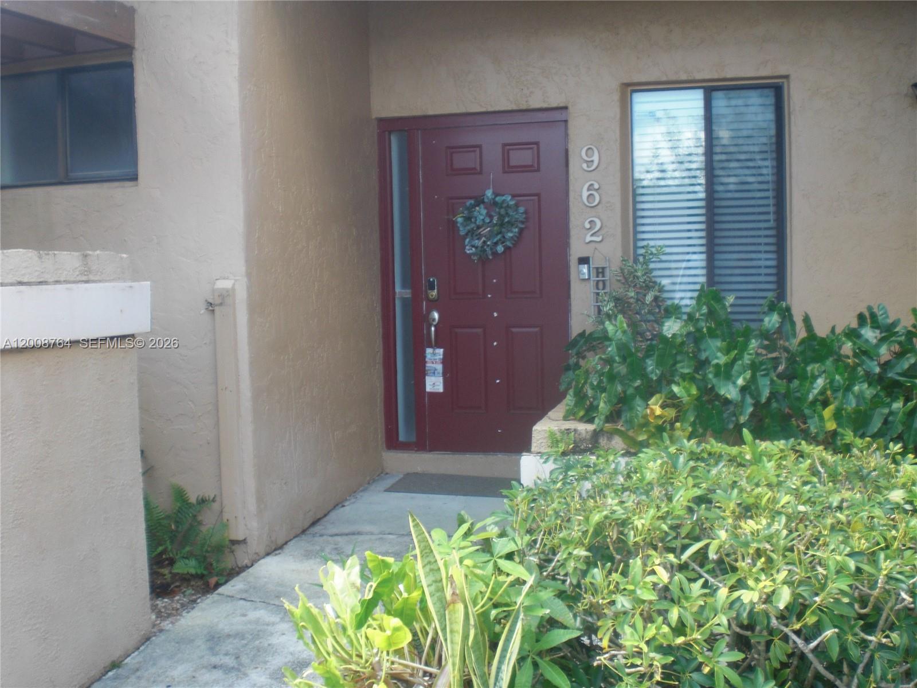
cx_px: 458
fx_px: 1007
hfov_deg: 49.0
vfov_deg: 37.7
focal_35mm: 38
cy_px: 344
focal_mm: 6.3
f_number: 3.1
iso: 64
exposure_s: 1/80
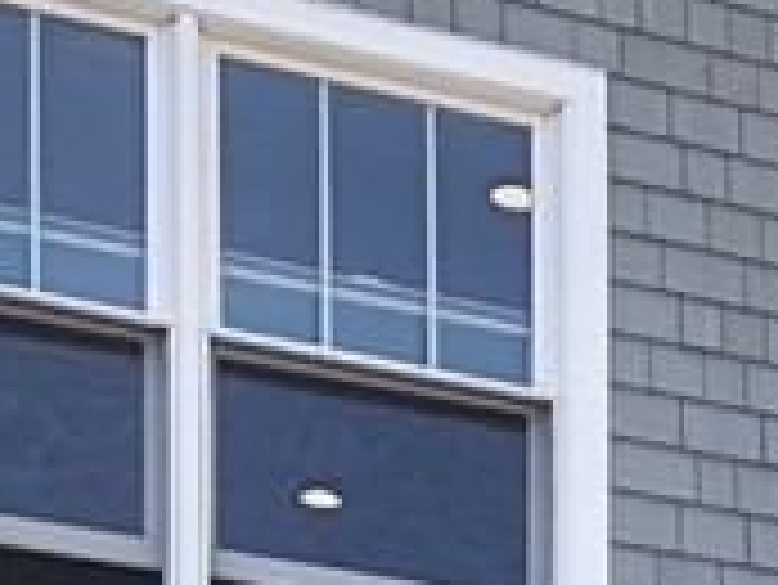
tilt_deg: +4.5
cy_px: 1696
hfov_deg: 10.6
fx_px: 3733
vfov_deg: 7.9
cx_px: 1709
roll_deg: +1.3
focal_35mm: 166
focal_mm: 4
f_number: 1.8
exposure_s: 1/600
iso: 20
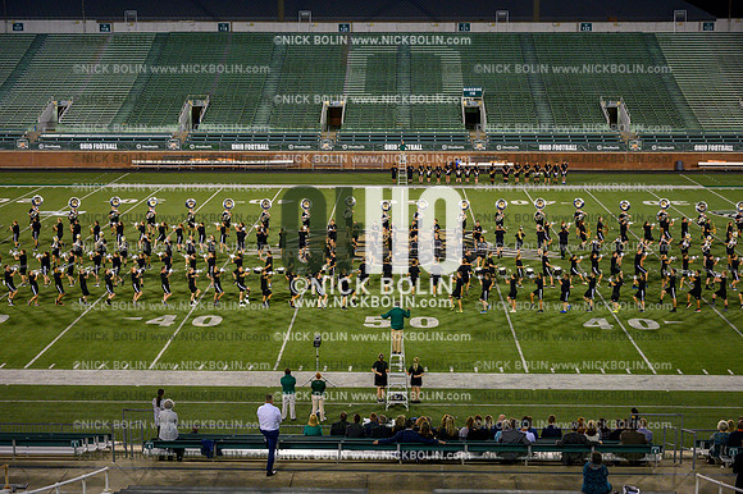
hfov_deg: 36.9
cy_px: 247
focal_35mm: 54
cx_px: 372
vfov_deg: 25.0
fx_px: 1114
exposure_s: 1/1000
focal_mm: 54
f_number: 4
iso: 4000
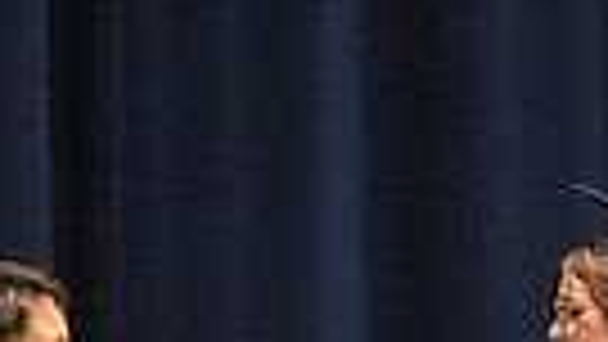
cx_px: 295
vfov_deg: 1.7
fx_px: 11320
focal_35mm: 702
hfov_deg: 3.1
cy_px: 716
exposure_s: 1/250
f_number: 4.5
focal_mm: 135
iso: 8000
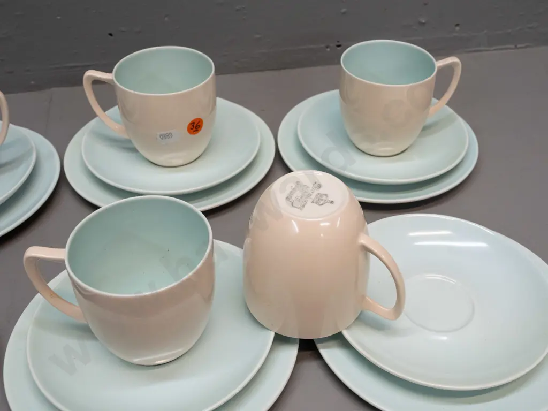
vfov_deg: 39.7
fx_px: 570
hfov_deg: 51.4
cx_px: 274
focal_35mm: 36
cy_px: 206
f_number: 6.3
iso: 3200
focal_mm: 18
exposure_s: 1/250
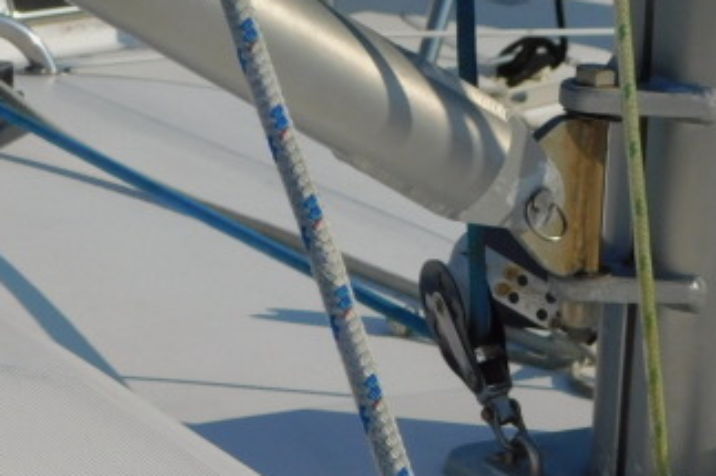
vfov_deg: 7.5
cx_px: 736
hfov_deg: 11.1
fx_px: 3638
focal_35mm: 183
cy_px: 370
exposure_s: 1/500
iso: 125
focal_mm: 12.6
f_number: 8.6
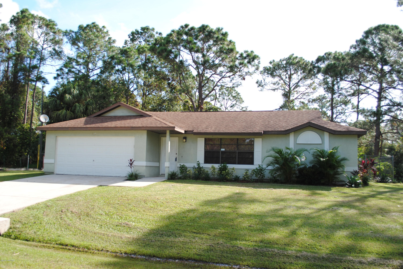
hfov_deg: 61.9
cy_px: 134
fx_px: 336
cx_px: 202
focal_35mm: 30
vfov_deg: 43.7
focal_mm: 20
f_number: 7.1
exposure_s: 1/200
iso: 100
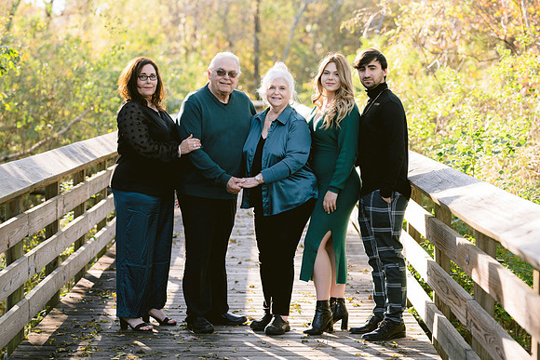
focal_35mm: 93
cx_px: 249
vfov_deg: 14.6
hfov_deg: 21.8
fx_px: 1402
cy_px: 175
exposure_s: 1/800
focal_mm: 85
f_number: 2.8
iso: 400
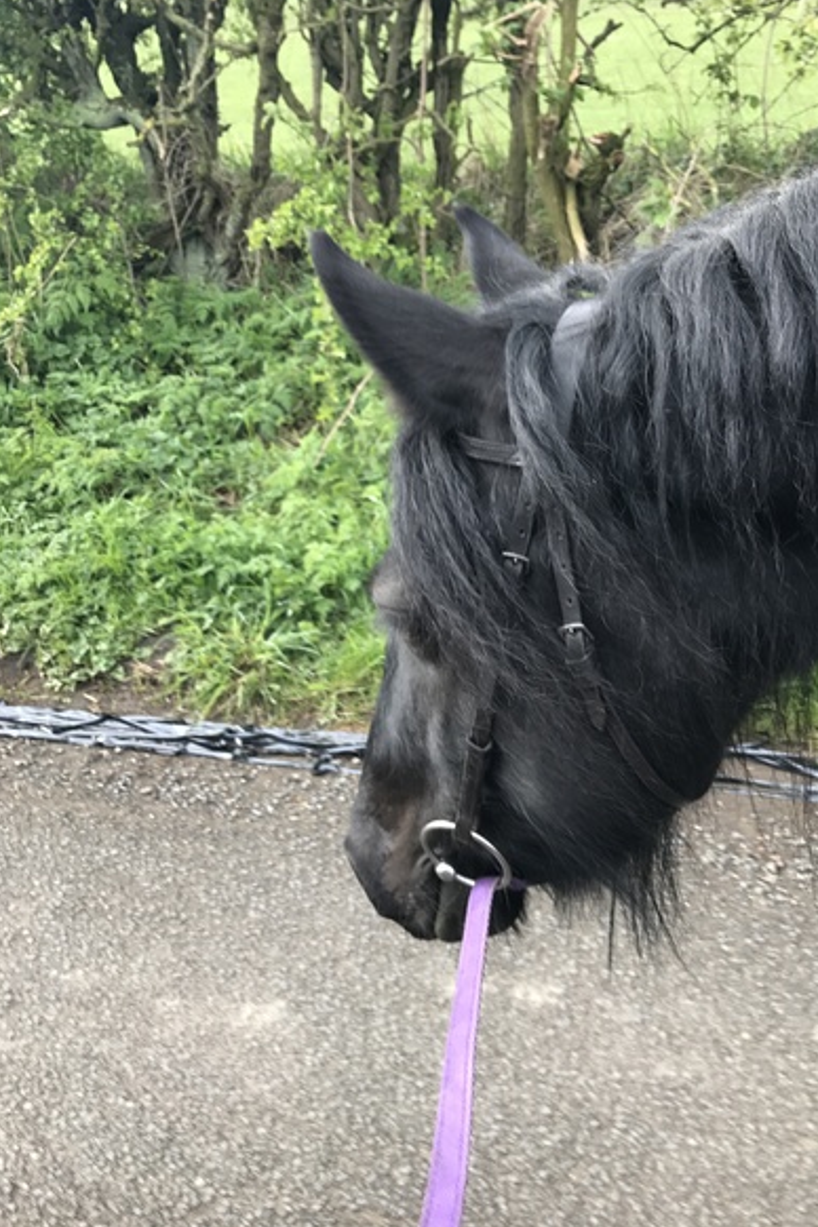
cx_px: 462
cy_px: 601
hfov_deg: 43.5
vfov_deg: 61.9
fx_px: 1022
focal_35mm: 30
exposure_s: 1/210
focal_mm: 3.99
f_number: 1.8
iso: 20
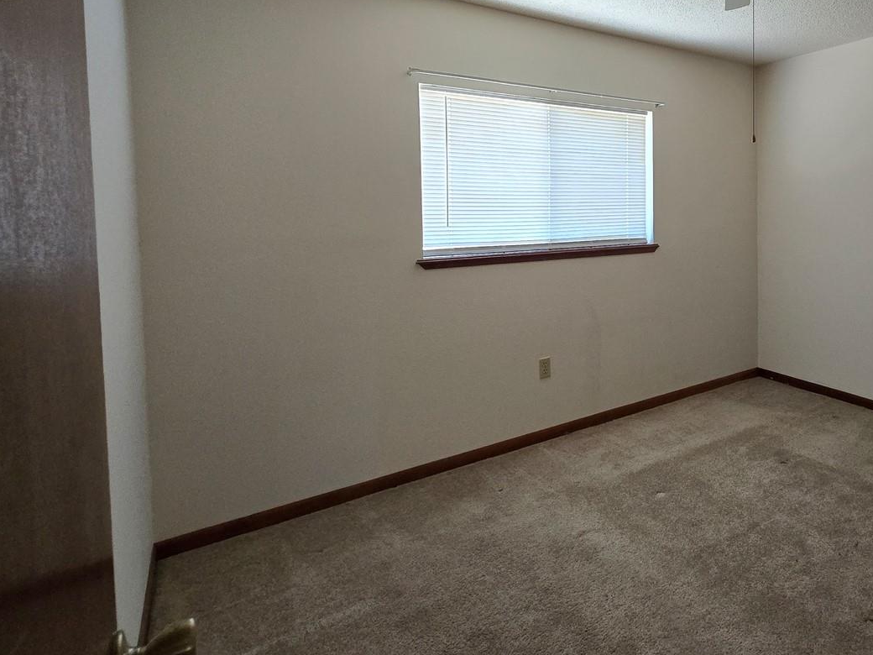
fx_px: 504
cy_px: 238
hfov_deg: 76.5
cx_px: 641
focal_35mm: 20
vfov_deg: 64.8
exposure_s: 1/60
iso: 400
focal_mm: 2.2
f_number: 2.2
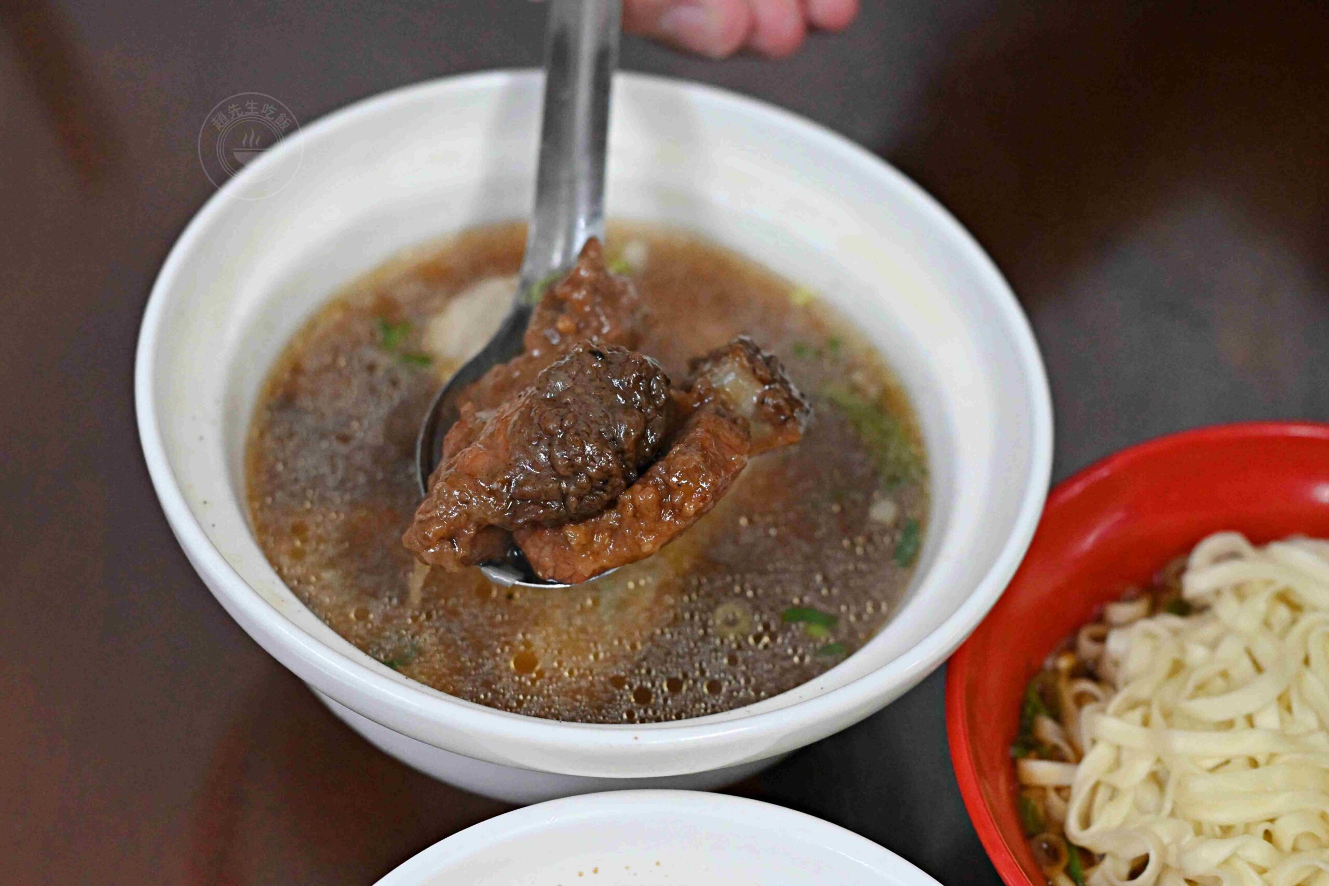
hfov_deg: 27.0
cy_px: 443
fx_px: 2769
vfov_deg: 18.2
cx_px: 664
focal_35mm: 75
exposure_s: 1/200
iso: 4000
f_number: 3.2
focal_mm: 50
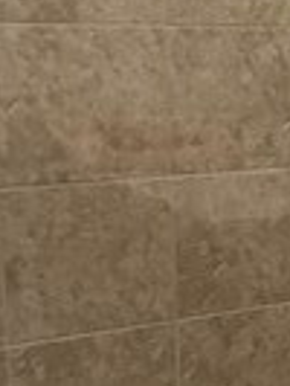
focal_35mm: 108
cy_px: 238
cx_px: 786
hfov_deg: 10.7
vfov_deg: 18.2
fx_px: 1204
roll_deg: -4.5
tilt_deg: -11.2
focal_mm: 2.22
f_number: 2.2
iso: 250
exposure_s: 1/120
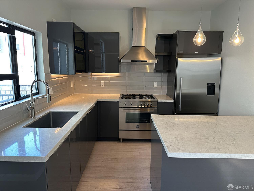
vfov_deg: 56.8
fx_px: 176
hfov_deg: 71.6
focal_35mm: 24
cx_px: 127
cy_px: 96
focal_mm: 6.86
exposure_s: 1/120
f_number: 1.8
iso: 200
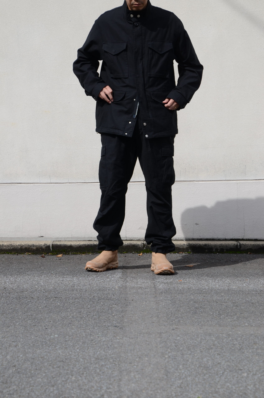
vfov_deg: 23.4
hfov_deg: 15.6
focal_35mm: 87
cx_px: 132
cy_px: 199
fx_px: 961
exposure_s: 1/500
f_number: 6.3
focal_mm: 58
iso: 125
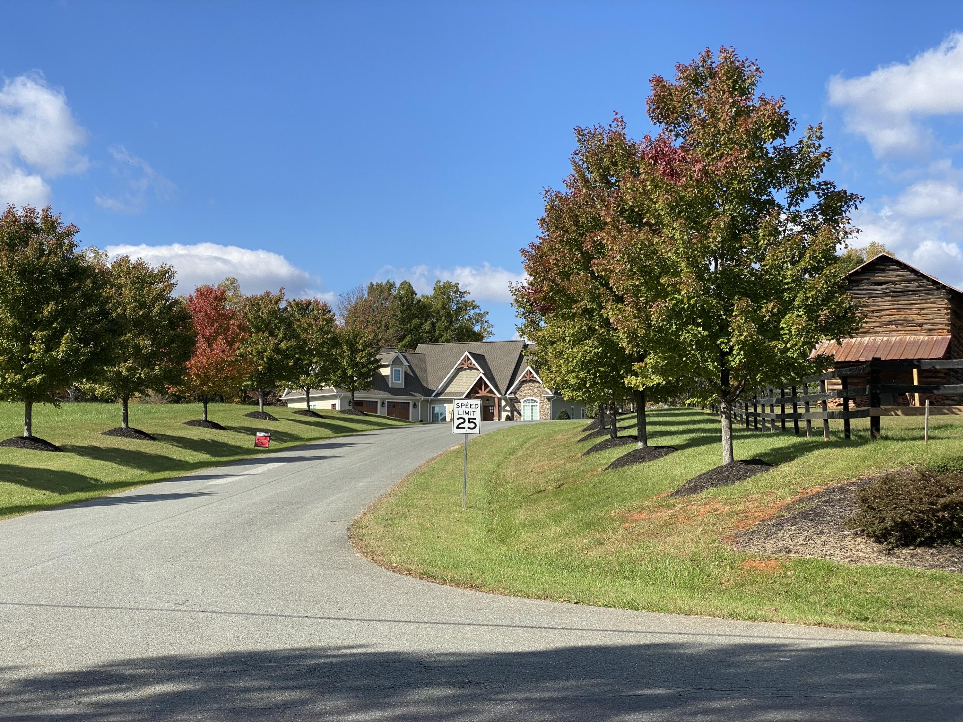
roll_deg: -1.1
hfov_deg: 36.8
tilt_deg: +5.3
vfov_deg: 28.0
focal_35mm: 52
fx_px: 1447
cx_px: 482
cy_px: 361
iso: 20
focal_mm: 6
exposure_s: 1/1295
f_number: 2
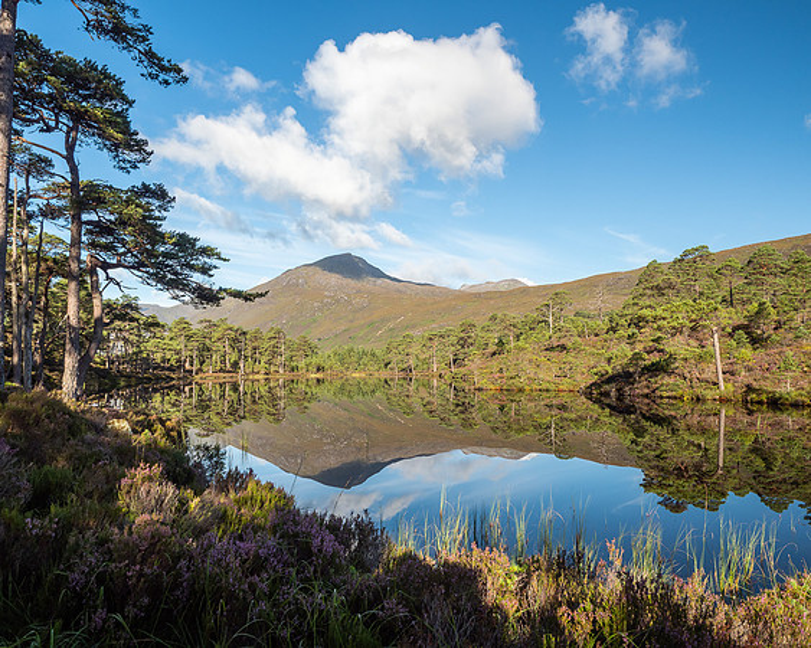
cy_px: 324
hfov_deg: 68.1
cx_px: 433
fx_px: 600
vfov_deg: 56.8
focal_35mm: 25
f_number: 7.1
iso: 200
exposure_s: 1/160
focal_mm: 12
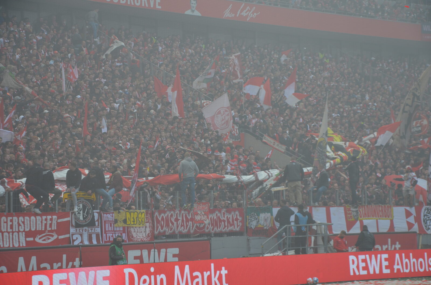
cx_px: 216
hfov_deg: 18.2
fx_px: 1344
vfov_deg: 12.1
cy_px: 142
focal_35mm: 112
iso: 280
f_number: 5.6
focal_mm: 75
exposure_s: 1/500
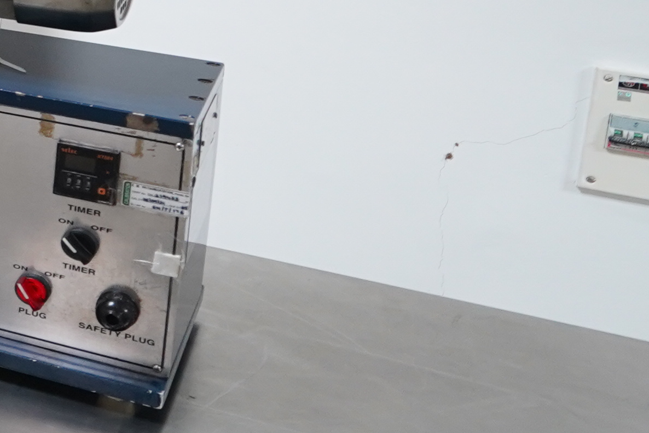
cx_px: -926
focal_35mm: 86
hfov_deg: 14.6
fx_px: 1550
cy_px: -197
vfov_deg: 14.9
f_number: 5.6
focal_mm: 17
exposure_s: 1/60
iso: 1250
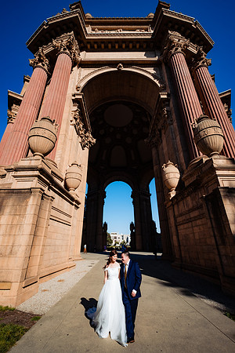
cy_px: 176
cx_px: 118
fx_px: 147
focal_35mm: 15
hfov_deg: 77.3
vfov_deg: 100.4
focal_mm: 10
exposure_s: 1/250
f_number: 9
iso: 160
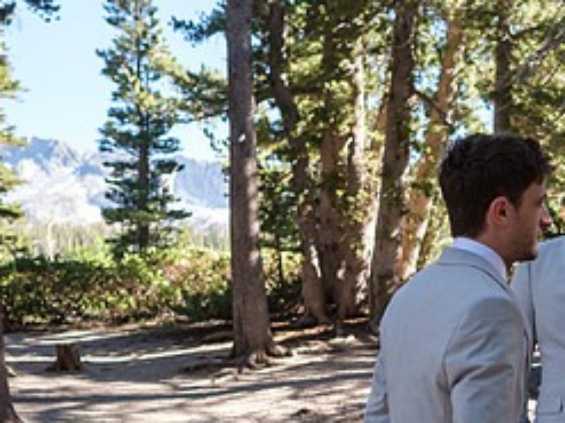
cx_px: 542
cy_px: 413
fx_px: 1289
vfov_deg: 18.2
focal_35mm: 79
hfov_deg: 23.8
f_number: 2.5
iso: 160
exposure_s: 1/480
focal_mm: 23
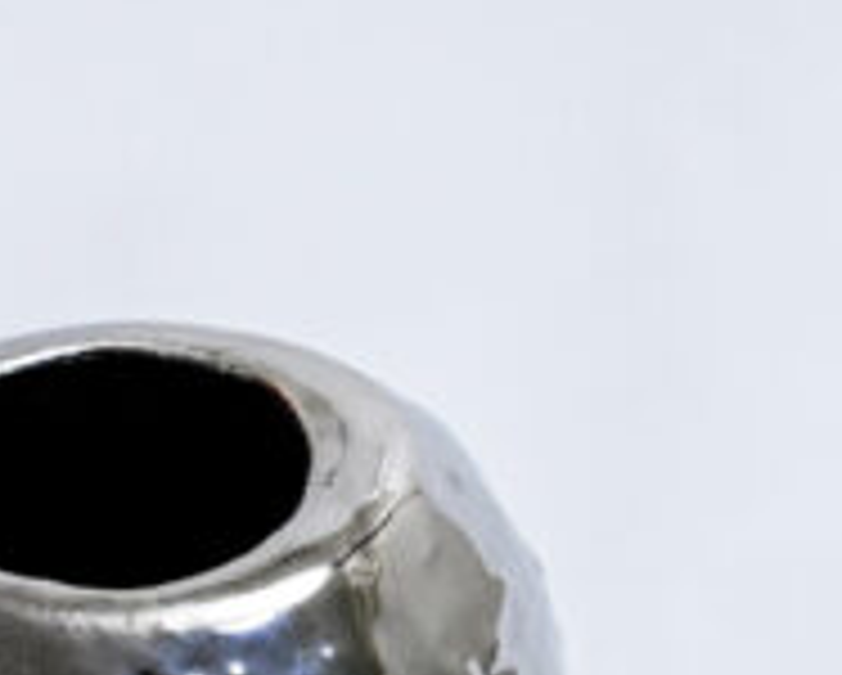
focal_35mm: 246
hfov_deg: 7.8
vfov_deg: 6.3
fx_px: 6137
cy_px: 756
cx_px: 185
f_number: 13
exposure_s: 1/125
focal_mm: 70
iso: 3200
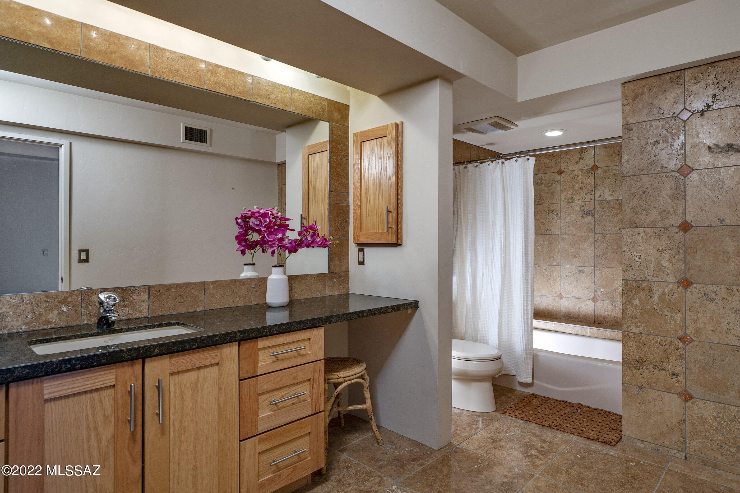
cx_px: 370
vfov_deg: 73.7
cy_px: 246
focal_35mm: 16
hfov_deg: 96.7
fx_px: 329
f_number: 8
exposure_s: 1/13
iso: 200
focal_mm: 16
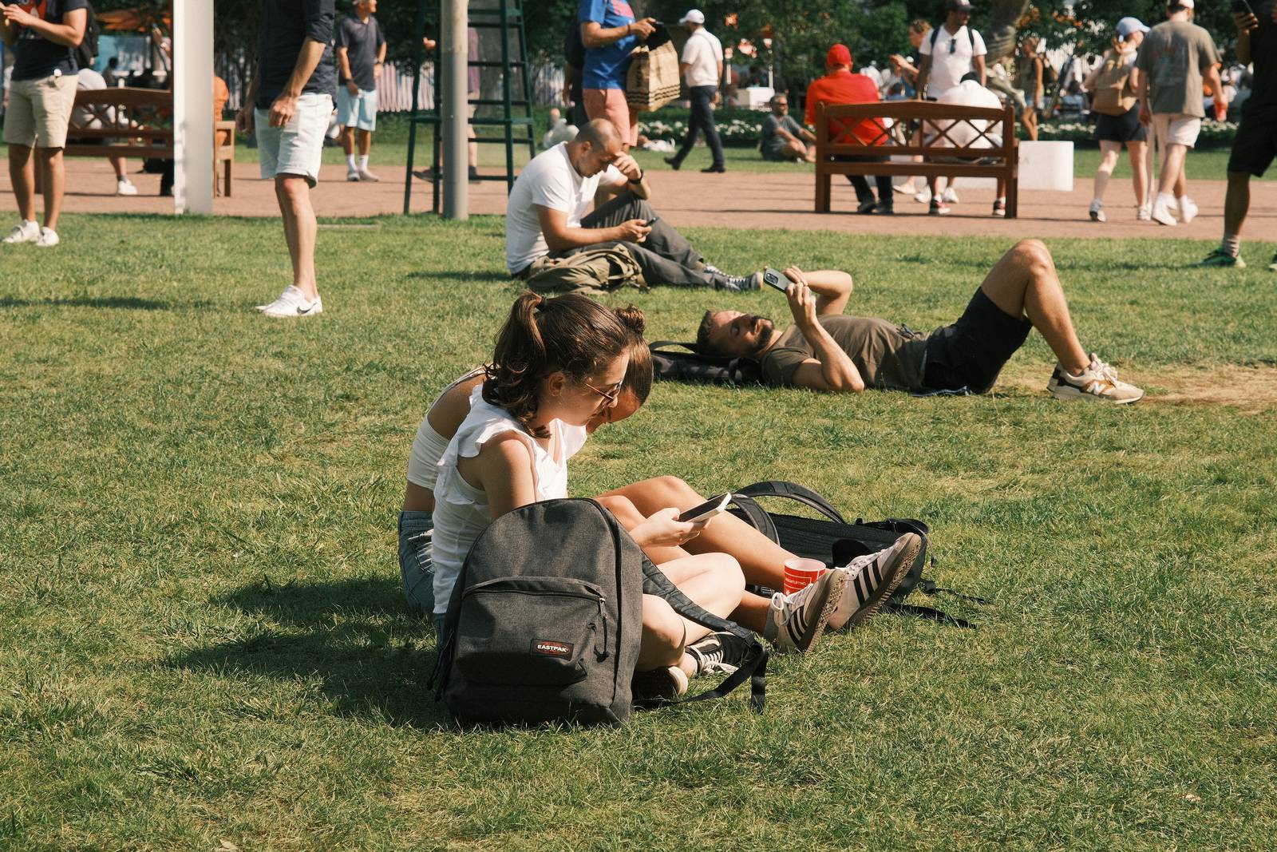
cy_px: 426
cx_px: 638
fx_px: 3937
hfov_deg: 18.4
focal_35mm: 111
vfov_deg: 12.3
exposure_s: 1/900
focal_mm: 74.2
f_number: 8
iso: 640
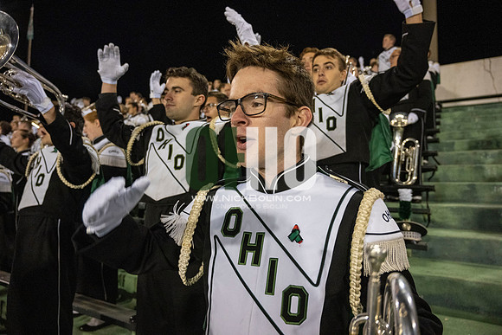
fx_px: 335
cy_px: 168
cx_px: 251
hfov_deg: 73.7
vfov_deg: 53.2
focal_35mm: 24
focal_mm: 24
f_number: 4
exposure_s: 1/500
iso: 3200
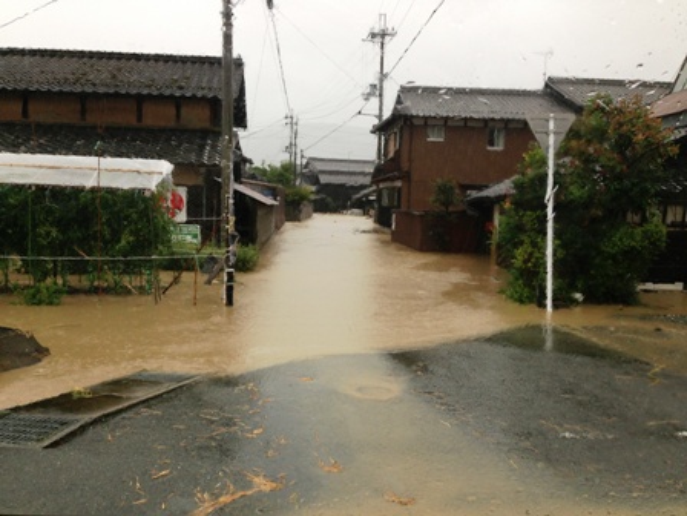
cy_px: 258
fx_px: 655
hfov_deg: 55.4
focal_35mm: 33
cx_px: 344
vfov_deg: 42.9
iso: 80
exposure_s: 1/120
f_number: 2.4
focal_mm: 4.13
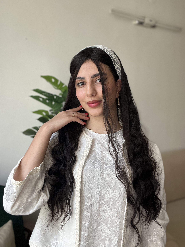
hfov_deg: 46.8
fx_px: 214
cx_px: 92
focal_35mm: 30
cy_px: 124
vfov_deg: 60.0
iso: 125
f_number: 2.2
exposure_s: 1/60
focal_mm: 2.71
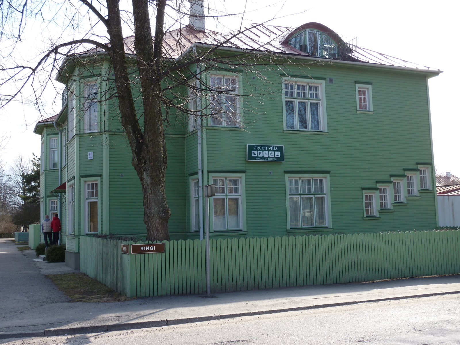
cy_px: 172
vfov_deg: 36.0
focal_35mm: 40
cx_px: 230
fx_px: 532
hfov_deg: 46.8
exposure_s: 1/250
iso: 80
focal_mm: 6.5
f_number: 4
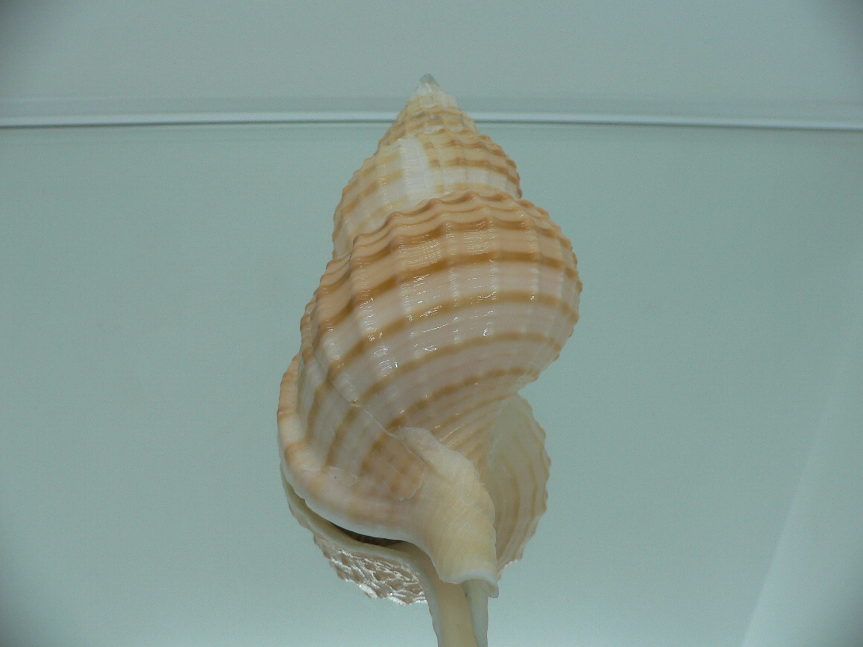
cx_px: 432
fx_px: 873
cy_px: 324
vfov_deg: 40.7
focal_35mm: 35
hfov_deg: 52.6
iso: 80
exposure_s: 1/60
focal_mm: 4.6
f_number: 2.8
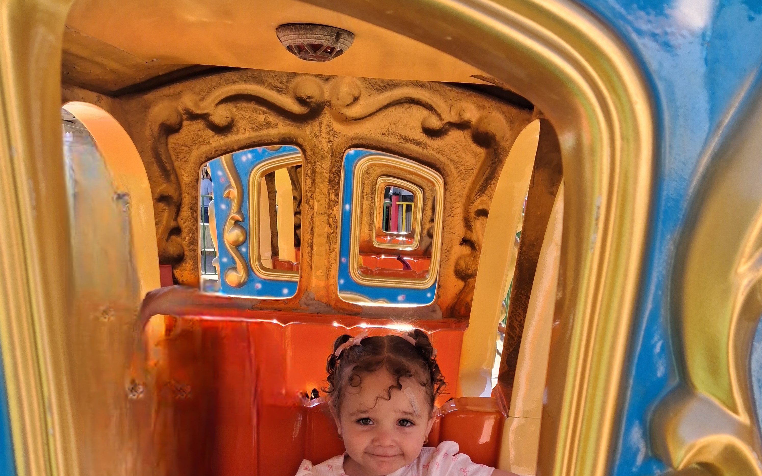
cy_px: 450
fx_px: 810
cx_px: 377
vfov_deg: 30.9
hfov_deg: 50.4
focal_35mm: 39
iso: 20
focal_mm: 4
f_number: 1.8
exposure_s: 1/167
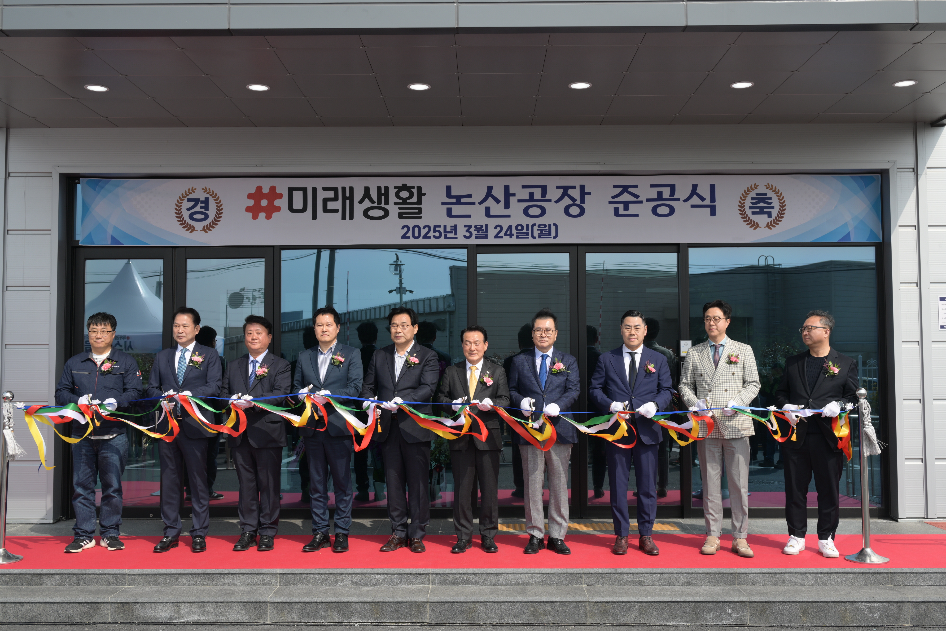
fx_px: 946
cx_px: 473
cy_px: 316
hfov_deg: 53.1
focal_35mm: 36
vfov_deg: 36.9
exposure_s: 1/250
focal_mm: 36
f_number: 7.1
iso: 100
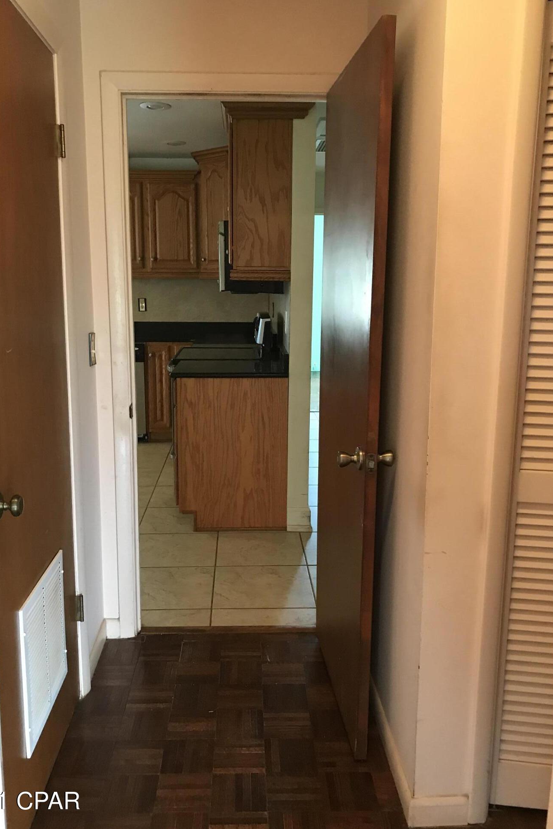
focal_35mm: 30
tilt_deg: -9.0
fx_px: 691
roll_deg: +1.2
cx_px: 257
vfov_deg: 61.9
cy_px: 406
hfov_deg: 43.6
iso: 80
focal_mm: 3.99
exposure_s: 1/15
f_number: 1.8
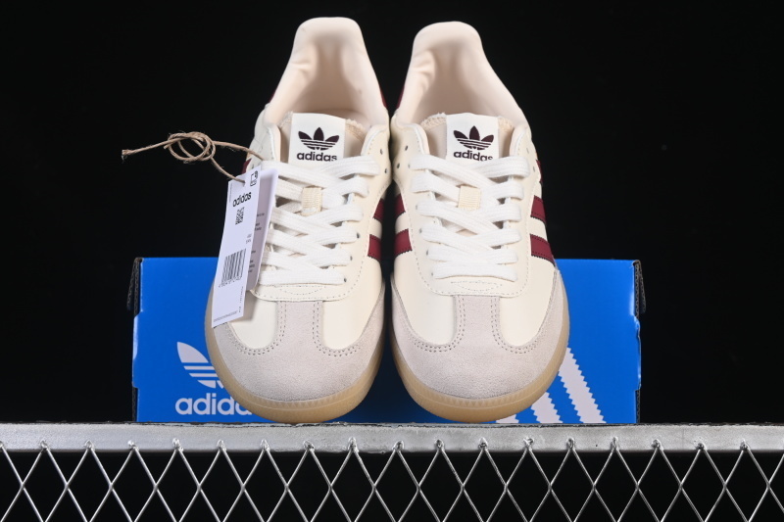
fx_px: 1633
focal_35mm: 75
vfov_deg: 18.2
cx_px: 392
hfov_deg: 27.0
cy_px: 261
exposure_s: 1/80
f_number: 8
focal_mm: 50
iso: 160
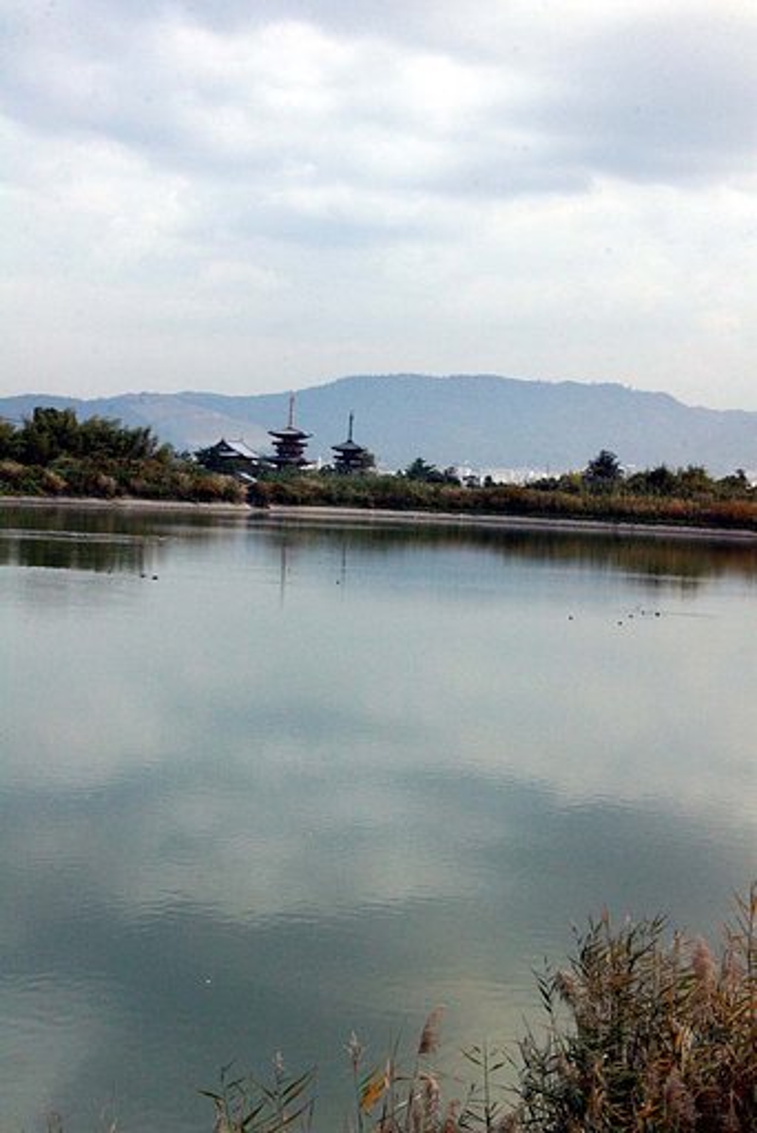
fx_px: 2126
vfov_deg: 29.8
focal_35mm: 68
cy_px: 566
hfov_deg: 20.2
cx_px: 378
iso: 800
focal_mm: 45
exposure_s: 1/100
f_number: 14
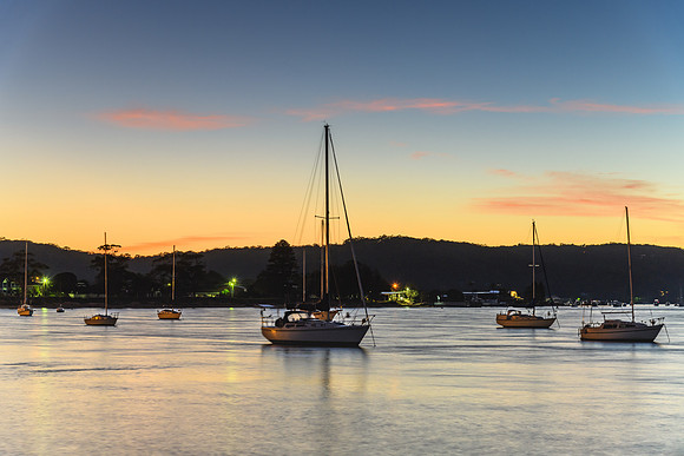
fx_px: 1355
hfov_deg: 28.3
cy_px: 228
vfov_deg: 19.1
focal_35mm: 71
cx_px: 342
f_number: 6.3
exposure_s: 2
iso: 400
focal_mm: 70
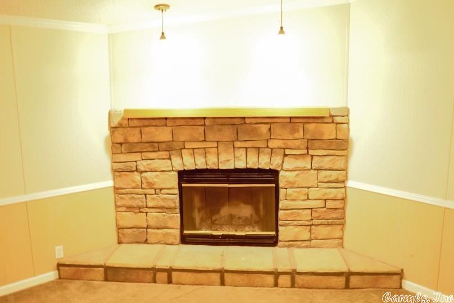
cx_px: 227
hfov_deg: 65.4
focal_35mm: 28
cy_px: 152
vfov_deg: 46.5
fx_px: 353
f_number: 11
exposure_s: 1/8
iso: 12800
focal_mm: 28
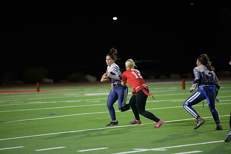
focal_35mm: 200
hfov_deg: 10.3
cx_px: 116
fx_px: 1284
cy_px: 77
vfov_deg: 6.9
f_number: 2.8
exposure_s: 1/640
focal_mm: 200
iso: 3600
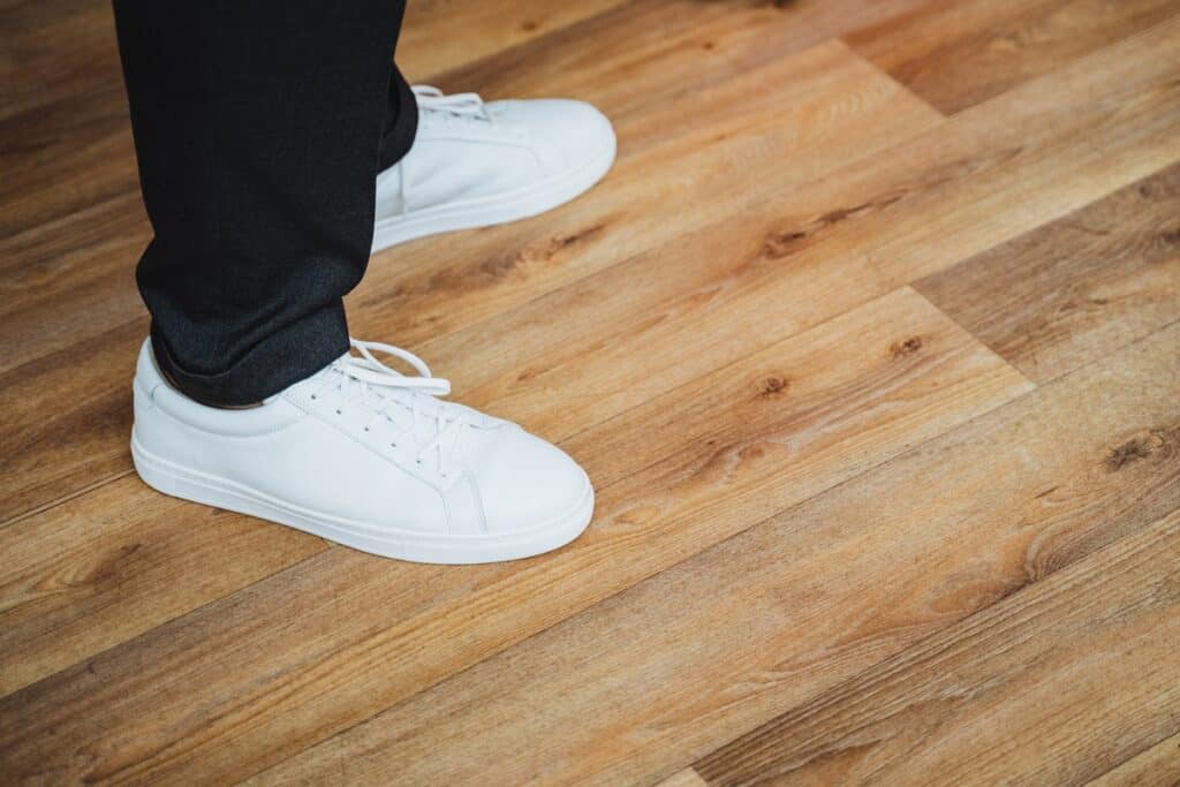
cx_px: 665
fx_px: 2892
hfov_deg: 23.0
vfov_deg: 15.5
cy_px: 324
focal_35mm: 88
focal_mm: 75
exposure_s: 1/400
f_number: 2.8
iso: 640
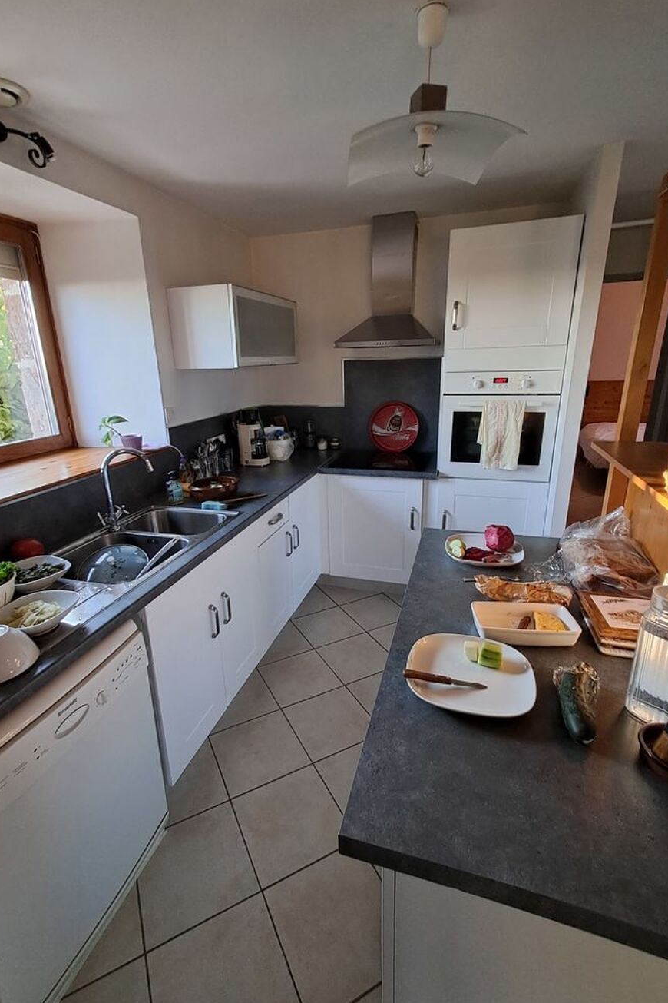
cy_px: 509
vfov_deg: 93.3
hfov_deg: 70.3
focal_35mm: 17
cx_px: 301
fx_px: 473
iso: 200
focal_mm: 1.64
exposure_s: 1/50
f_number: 2.2
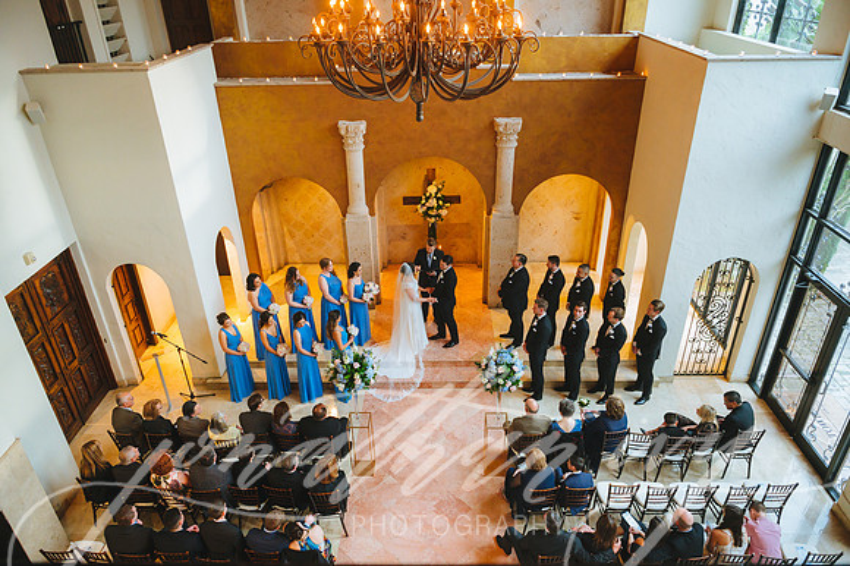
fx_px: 566
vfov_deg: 53.1
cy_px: 283
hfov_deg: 73.8
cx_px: 425
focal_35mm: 24
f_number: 2.8
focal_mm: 24
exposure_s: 1/125
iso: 4000
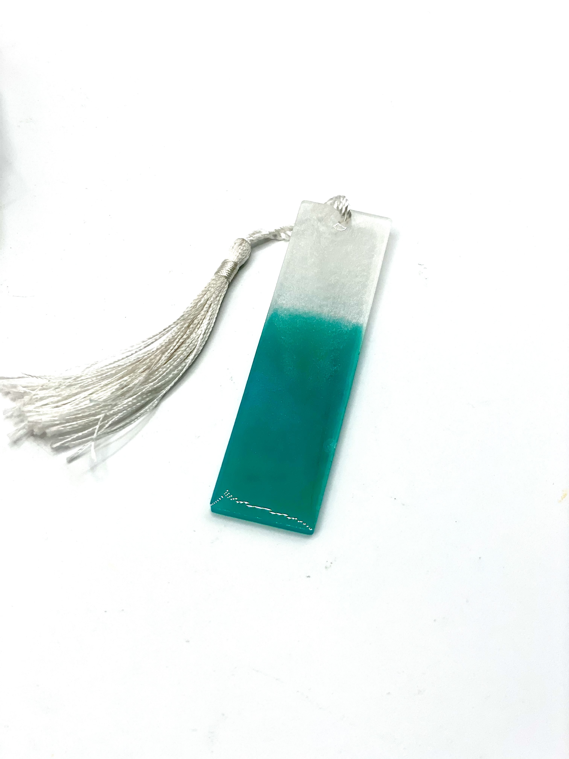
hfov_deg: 28.0
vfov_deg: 36.8
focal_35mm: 52
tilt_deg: -60.7
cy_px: 380
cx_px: 284
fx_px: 1140
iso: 20
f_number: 2
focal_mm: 6
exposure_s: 1/1115
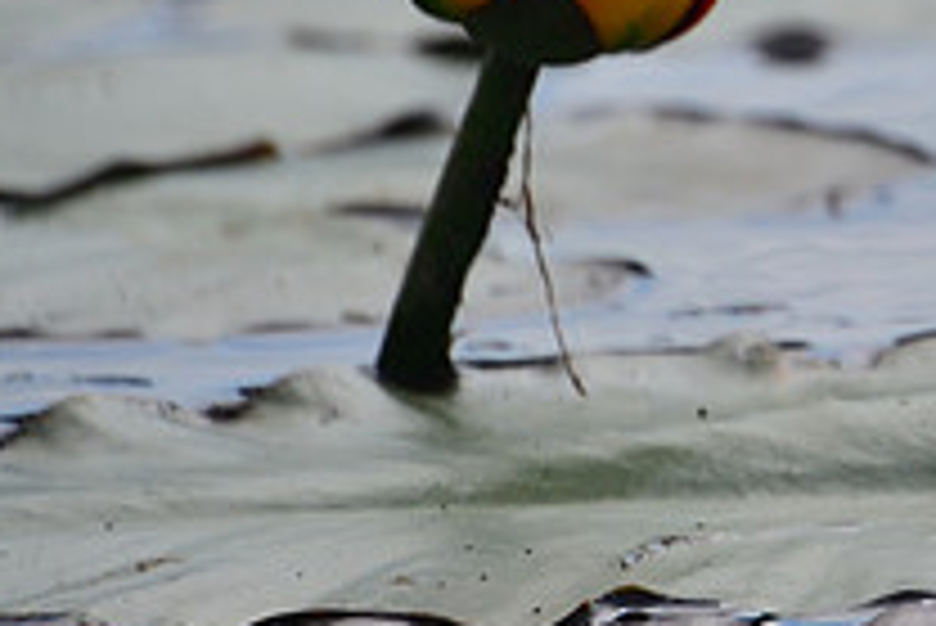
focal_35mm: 1127
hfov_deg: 1.8
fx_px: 29321
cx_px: 1210
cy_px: -97
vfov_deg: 1.2
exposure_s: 1/200
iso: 100
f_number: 6.3
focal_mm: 270
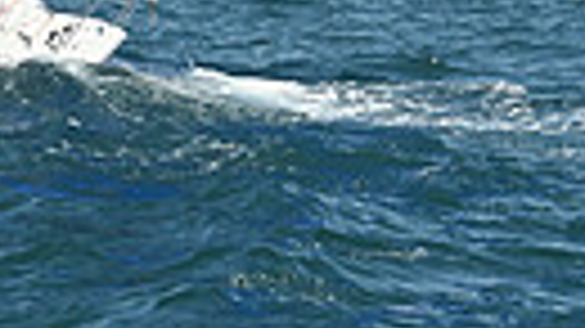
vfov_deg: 3.6
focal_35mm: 328
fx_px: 5086
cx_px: -70
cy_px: -818
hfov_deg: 6.6
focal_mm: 70
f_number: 7.1
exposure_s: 1/1000
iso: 320
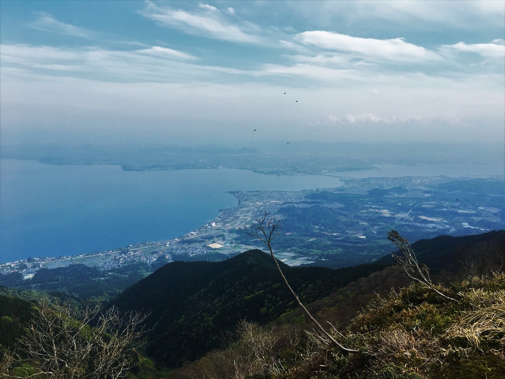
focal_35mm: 29
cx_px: 252
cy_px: 190
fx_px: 423
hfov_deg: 61.7
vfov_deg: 48.2
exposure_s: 1/1282
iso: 25
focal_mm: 4.15
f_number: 2.2
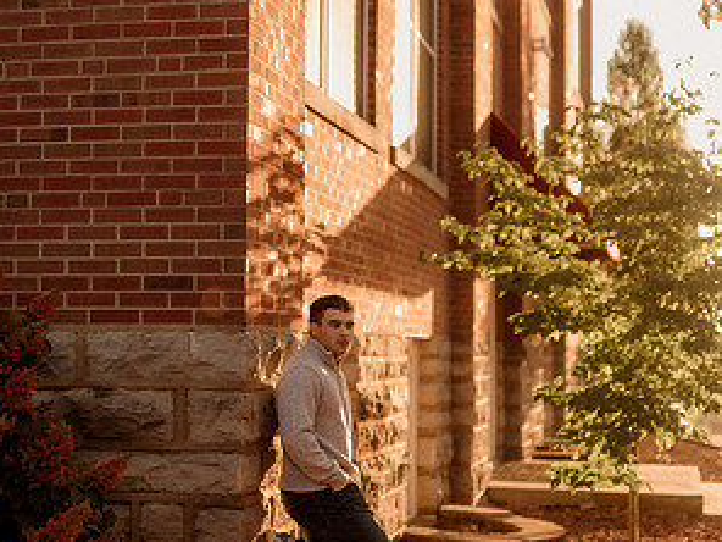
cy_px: 269
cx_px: 362
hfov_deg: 26.7
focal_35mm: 73
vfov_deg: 20.2
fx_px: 1523
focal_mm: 50
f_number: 1.4
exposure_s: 1/1600
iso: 250
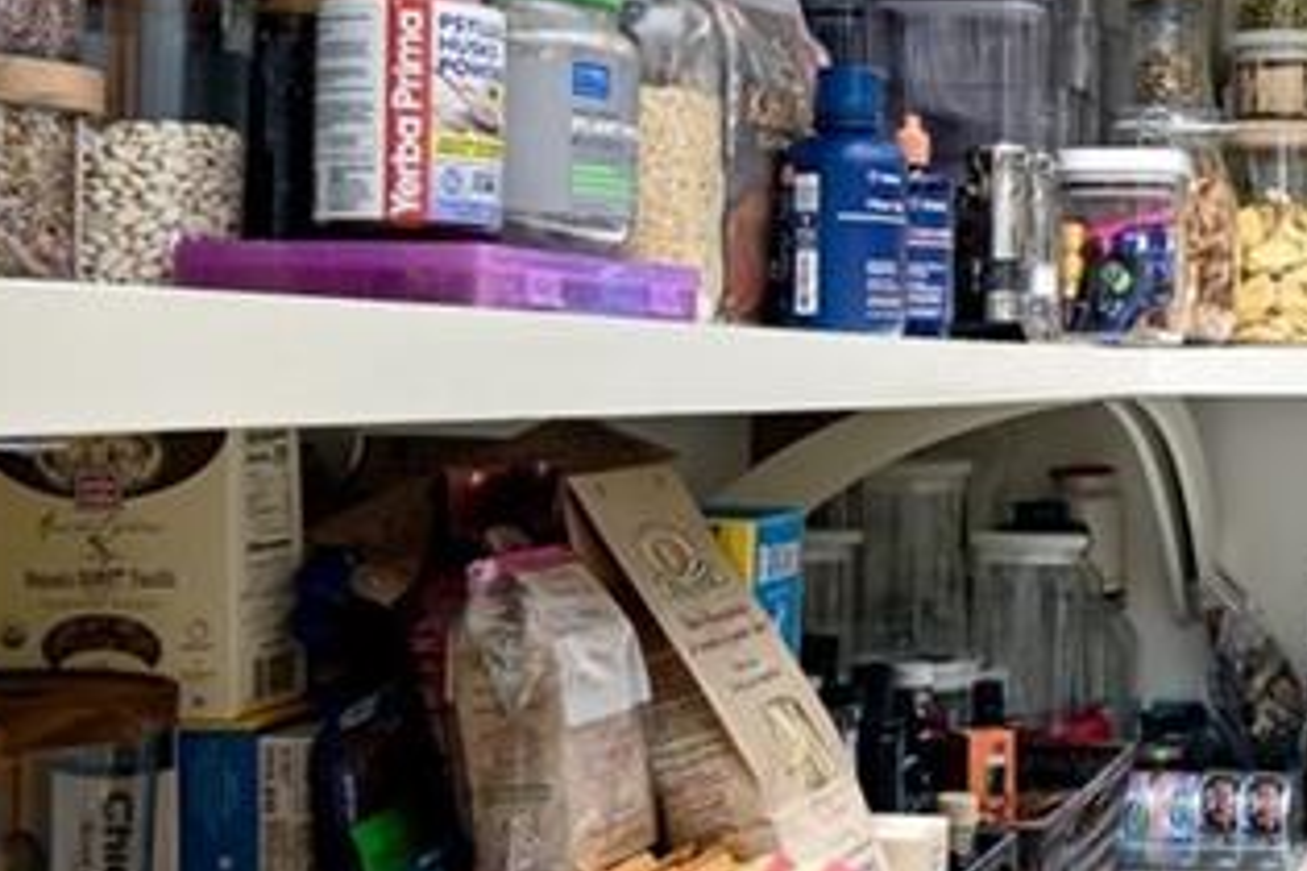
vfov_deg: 22.2
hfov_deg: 29.9
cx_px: 1402
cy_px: 365
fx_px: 2214
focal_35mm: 61
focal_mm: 12
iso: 800
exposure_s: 1/4
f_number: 8
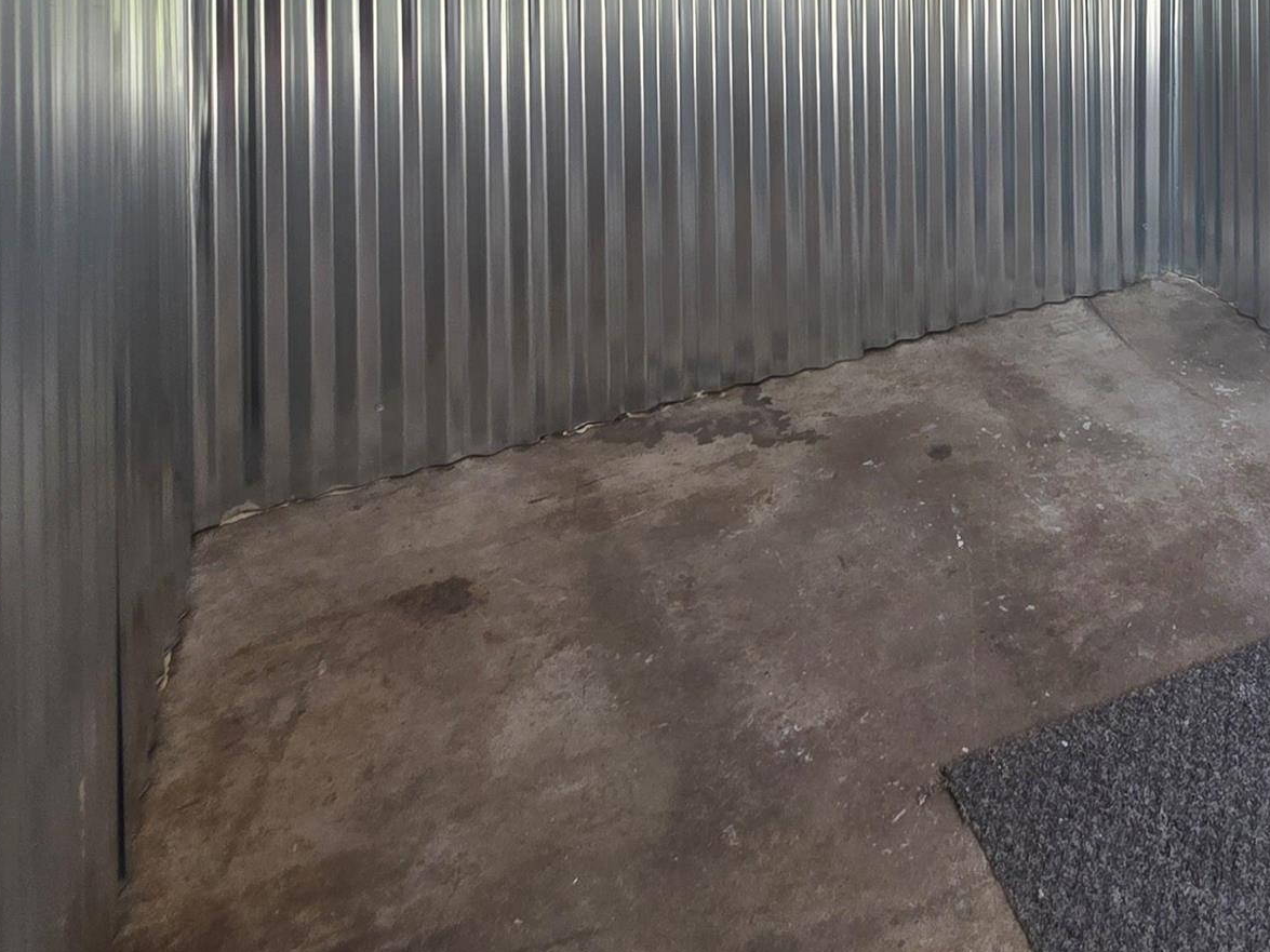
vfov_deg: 31.8
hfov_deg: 50.3
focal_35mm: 34
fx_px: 1247
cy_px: -289
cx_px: 1040
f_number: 1.9
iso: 40
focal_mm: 2.2
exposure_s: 1/120
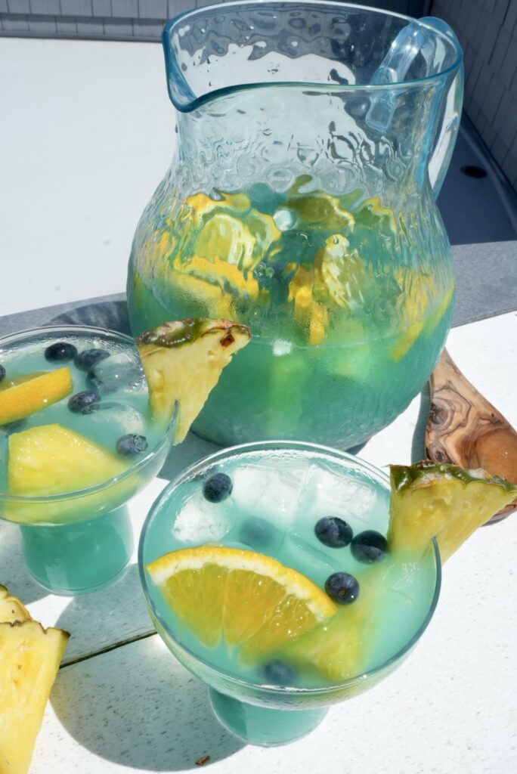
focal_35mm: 33
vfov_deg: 57.0
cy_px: 387
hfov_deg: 39.9
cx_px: 258
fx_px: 713
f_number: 22
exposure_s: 1/250
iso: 400
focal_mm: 22.1
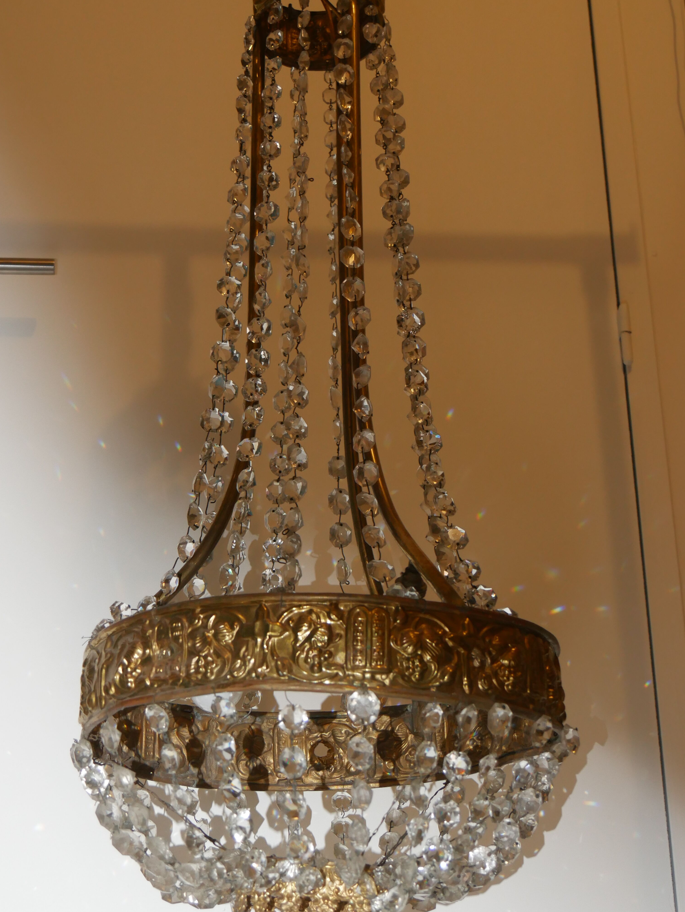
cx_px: 306
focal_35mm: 55
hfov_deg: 26.6
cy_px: 408
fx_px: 1450
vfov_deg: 34.9
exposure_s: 1/60
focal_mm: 24
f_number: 4.1
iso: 800
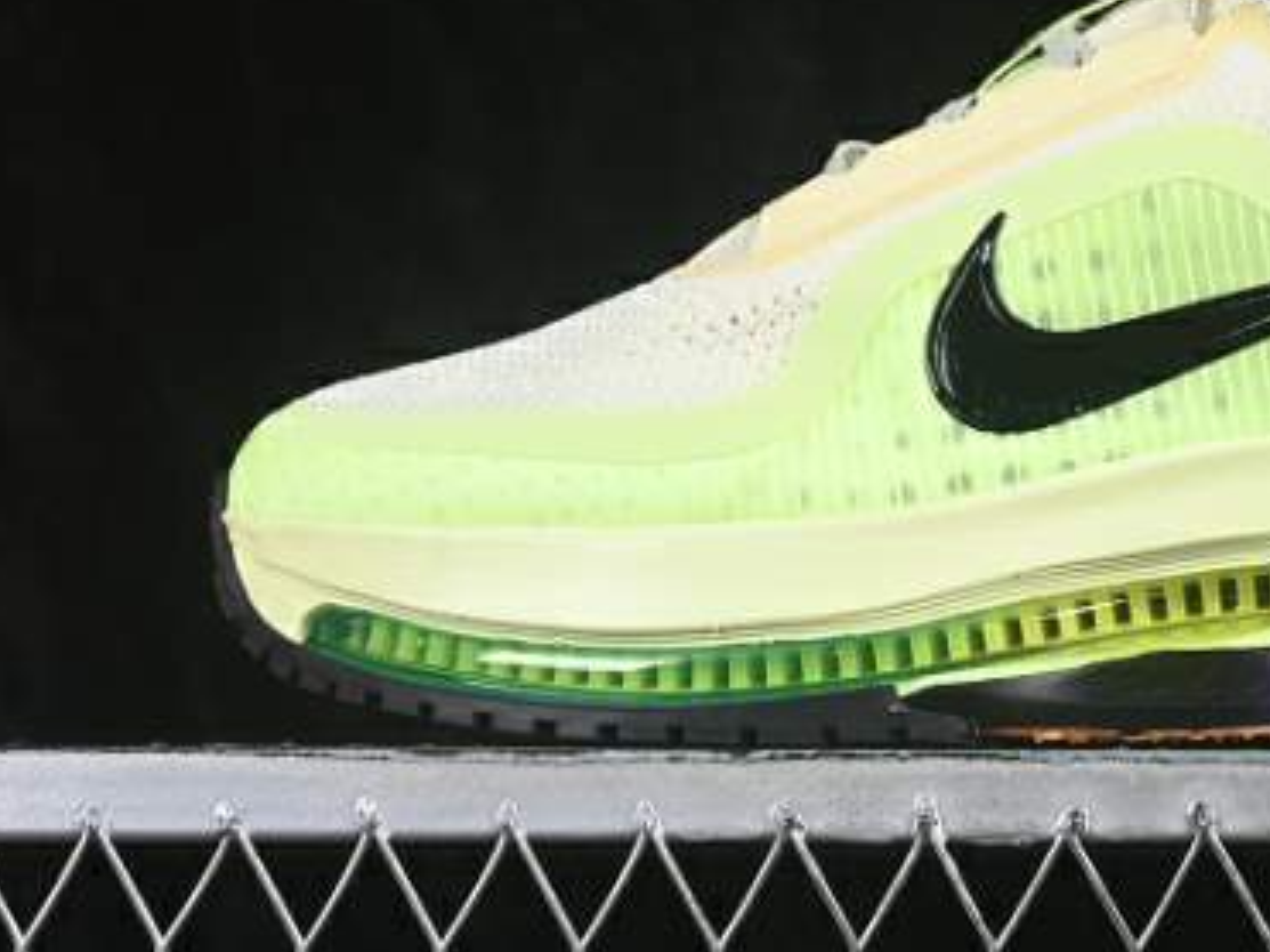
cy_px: 233
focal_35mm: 142
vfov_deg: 10.4
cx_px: 1119
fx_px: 5208
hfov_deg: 13.8
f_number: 8
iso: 160
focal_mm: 50
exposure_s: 1/80
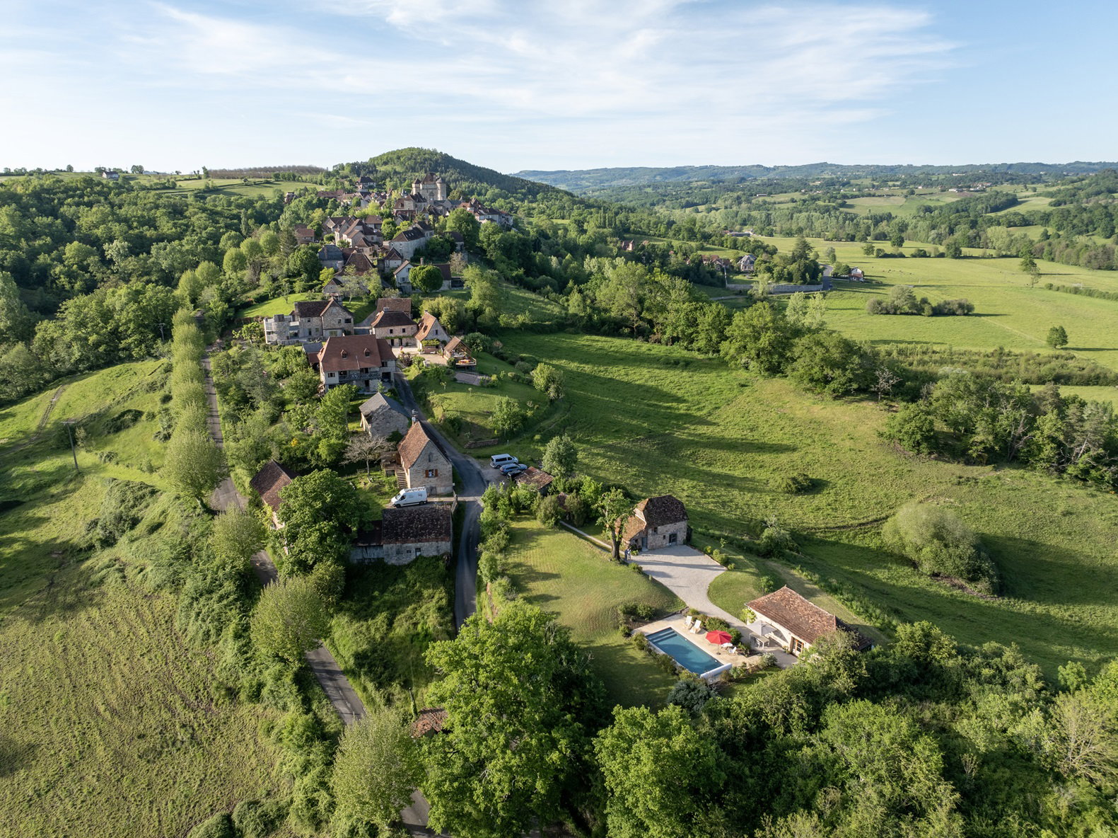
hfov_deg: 71.6
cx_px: 559
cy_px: 419
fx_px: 775
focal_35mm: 24
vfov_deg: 56.8
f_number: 2.8
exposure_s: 1/1250
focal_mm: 12.29
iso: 210
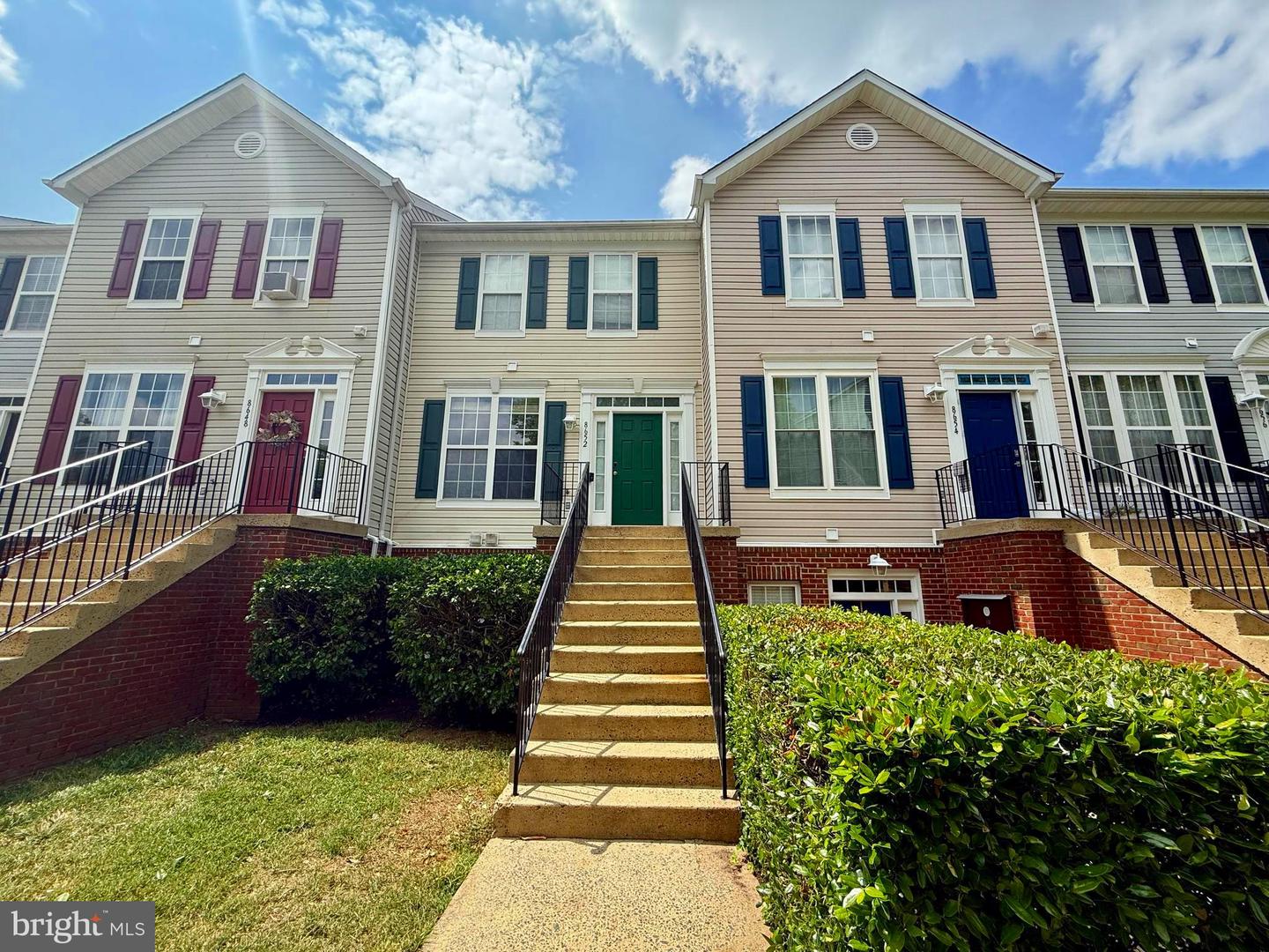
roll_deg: -0.6
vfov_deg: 85.7
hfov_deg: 102.1
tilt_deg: +12.6
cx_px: 634
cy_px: 476
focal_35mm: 14
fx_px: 513
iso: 50
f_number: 2.2
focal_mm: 2.22
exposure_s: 1/1167
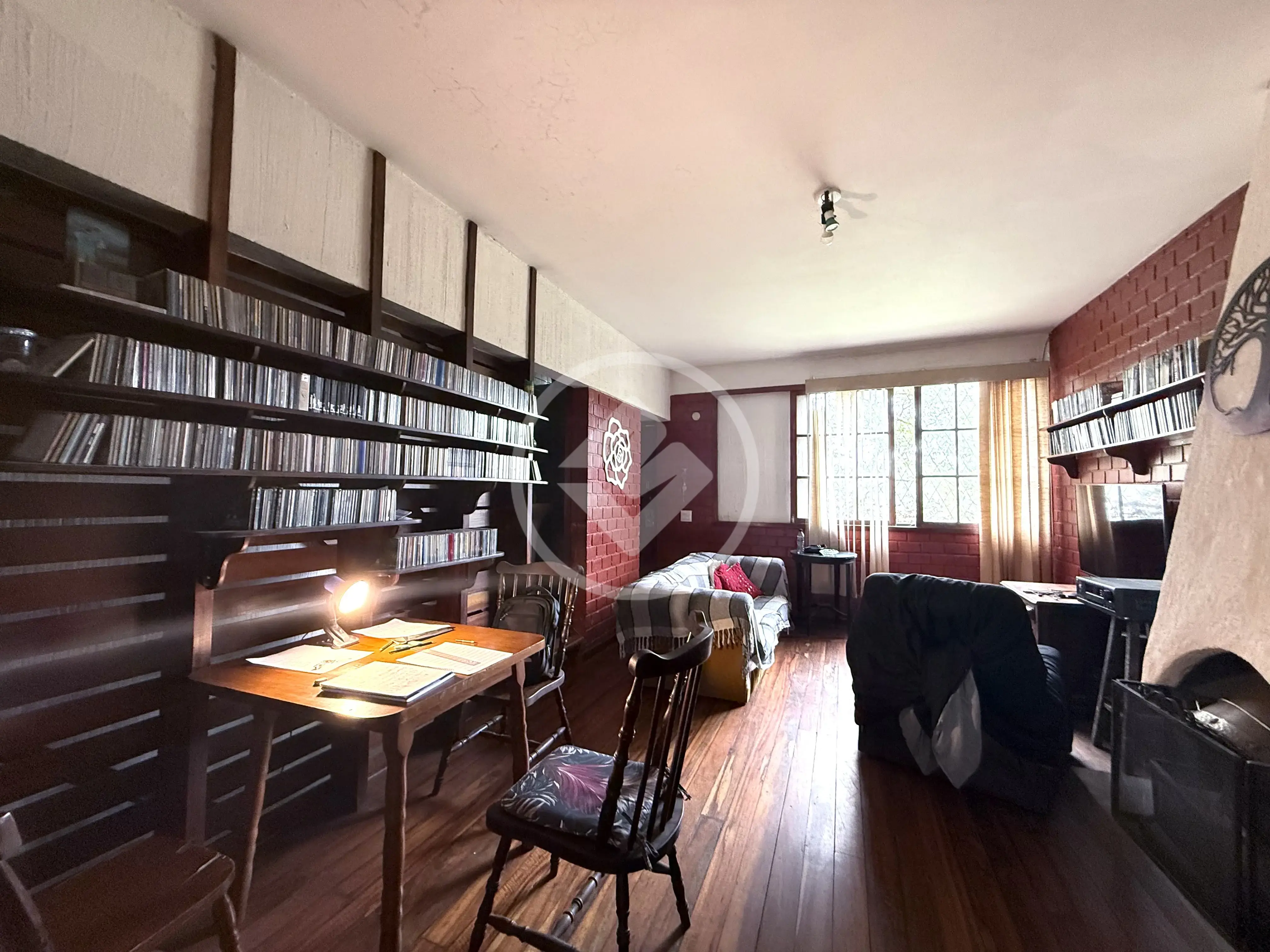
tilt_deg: +2.4
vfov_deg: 85.7
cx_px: 635
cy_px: 476
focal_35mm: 14
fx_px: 514
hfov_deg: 102.1
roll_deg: -0.4
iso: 500
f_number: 2.2
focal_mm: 2.22
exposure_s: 1/120
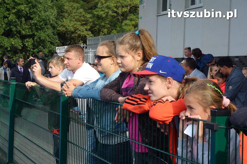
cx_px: 124
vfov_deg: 16.5
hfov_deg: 24.6
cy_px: 82
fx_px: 565
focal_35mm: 82
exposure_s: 1/500
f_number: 11
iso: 640
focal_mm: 55
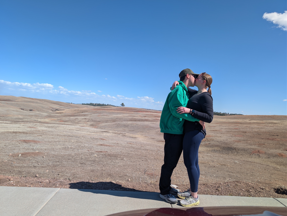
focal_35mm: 24
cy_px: 108
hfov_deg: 71.5
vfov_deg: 56.9
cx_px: 144
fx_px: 199
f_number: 1.68
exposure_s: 1/1215
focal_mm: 6.9
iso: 22
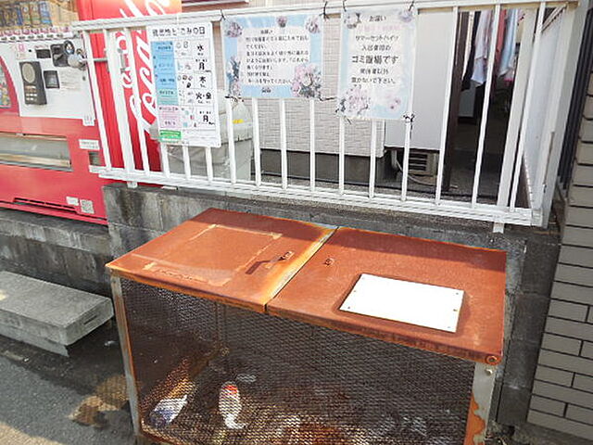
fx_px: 428
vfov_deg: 54.9
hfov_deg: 69.4
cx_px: 296
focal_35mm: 25
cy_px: 222
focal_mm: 4.5
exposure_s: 1/320
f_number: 3.1
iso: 125
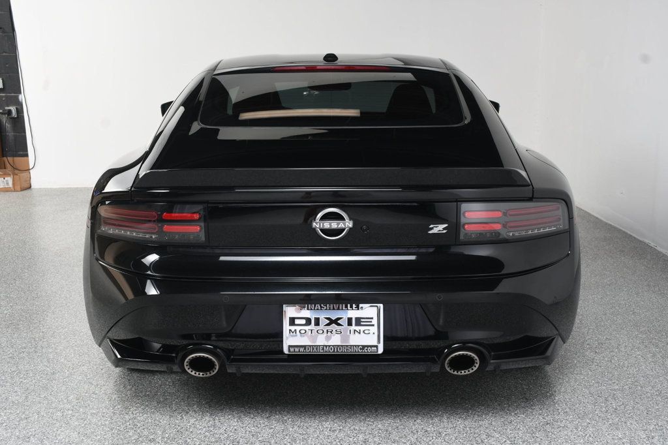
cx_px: 334
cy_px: 222
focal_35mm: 39
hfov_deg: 49.6
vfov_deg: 34.2
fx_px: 723
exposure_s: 1/160
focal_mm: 26
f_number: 7.1
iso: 100
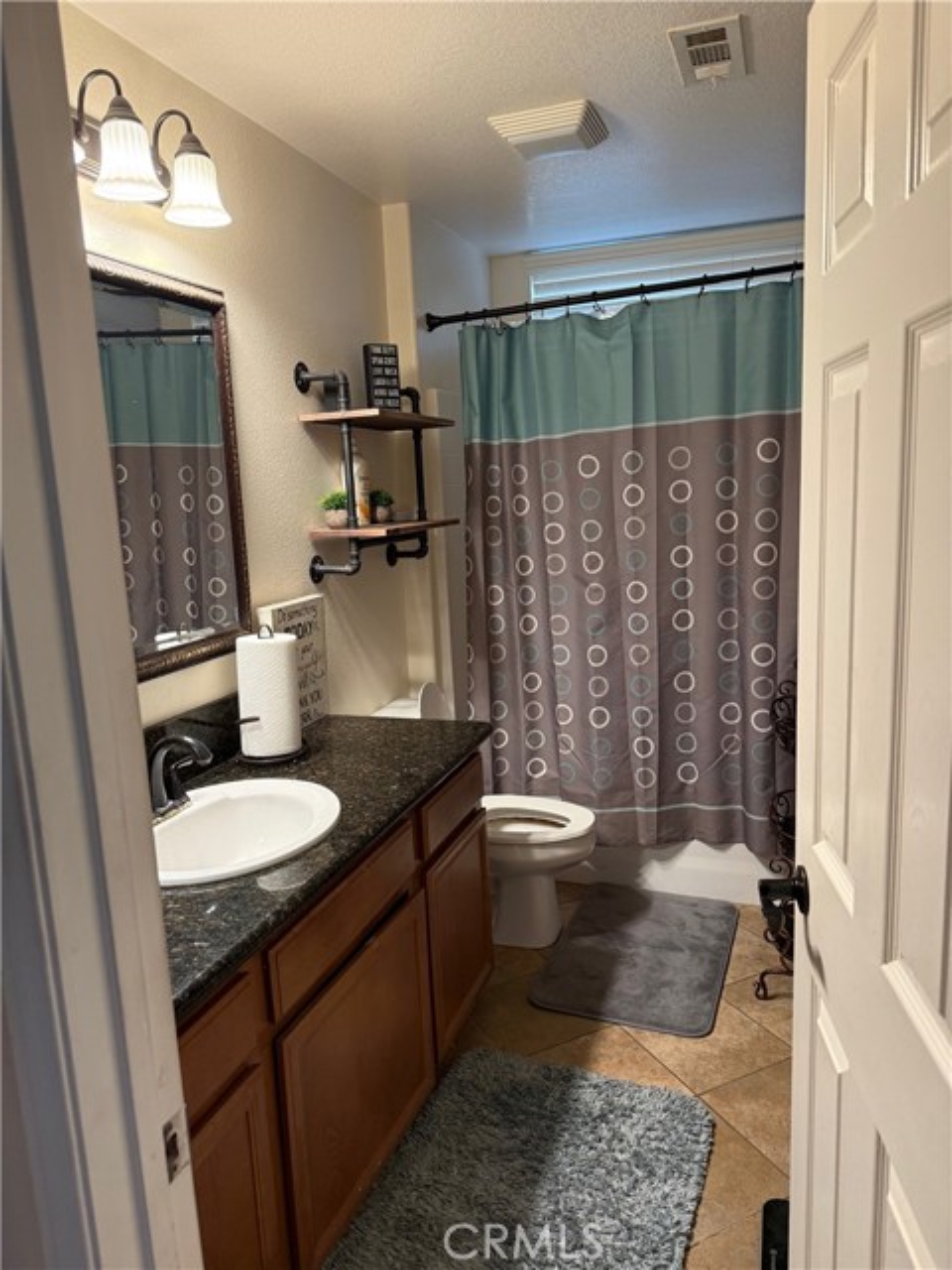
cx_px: 476
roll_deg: +1.7
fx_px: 880
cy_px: 635
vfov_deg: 71.6
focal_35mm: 24
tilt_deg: -9.6
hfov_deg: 56.8
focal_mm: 6.76
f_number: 1.78
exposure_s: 1/60
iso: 250
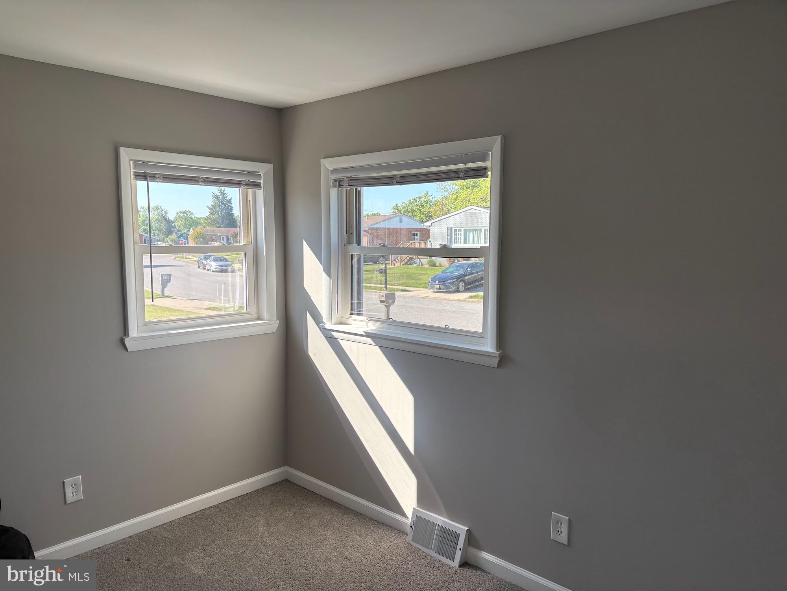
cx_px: 394
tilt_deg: -4.5
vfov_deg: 53.1
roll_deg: +0.7
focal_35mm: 26
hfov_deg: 67.3
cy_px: 296
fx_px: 591
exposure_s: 1/687
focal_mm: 5.96
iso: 64
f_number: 1.6
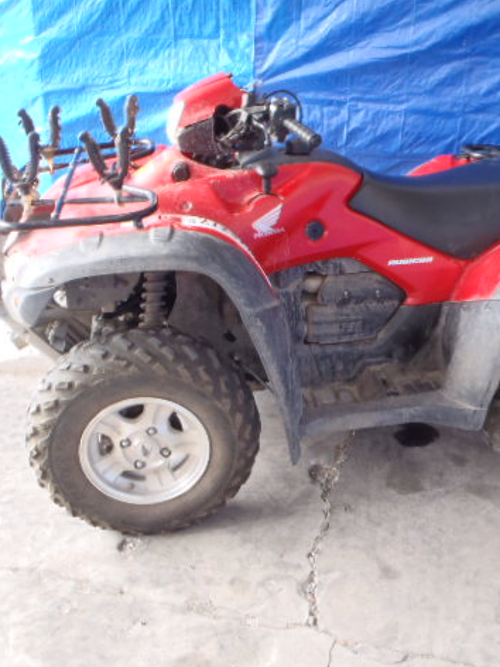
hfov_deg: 37.4
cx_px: 319
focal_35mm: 38
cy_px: 334
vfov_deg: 49.0
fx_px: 732
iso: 100
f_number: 3.5
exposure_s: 1/30
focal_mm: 5
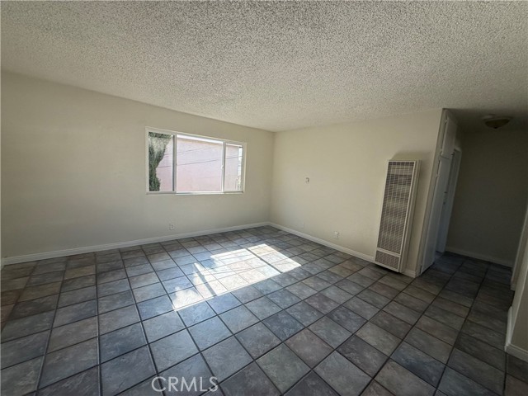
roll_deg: -3.4
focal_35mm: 14
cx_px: 264
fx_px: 214
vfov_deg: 85.7
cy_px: 198
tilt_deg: -7.7
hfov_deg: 102.1
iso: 64
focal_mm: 2.22
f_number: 2.2
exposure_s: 1/328
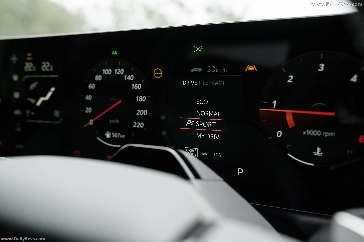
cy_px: 121
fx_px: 384
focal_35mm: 38
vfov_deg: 35.1
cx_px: 182
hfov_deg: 50.7
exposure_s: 1/320
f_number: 4
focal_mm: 38
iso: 800
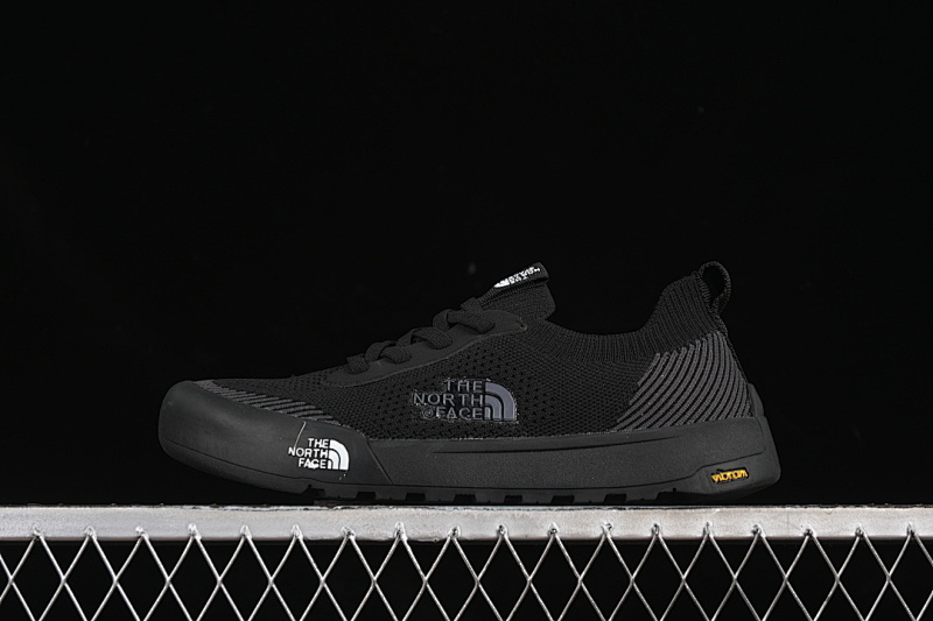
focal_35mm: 75
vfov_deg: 18.2
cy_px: 310
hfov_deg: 27.0
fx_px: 1943
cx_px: 466
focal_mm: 50
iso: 160
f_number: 6.3
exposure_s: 1/50
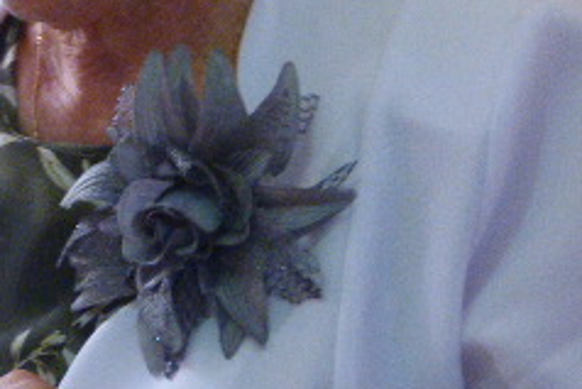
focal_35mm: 260
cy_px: -29
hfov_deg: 7.9
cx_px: -78
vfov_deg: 5.3
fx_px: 4206
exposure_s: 1/20
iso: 800
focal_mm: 16.8
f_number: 3.4
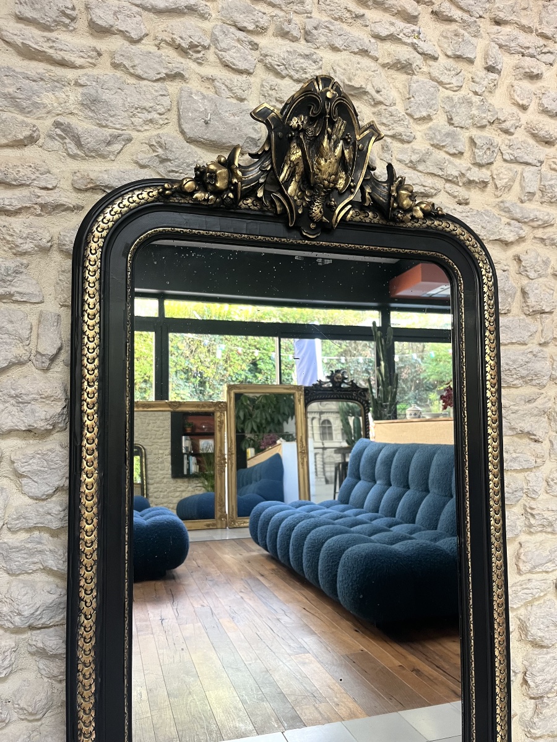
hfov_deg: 53.1
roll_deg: -0.5
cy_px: 371
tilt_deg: +2.0
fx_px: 558
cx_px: 278
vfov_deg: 67.3
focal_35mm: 26
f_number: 1.6
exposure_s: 1/78
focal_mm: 5.1
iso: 125
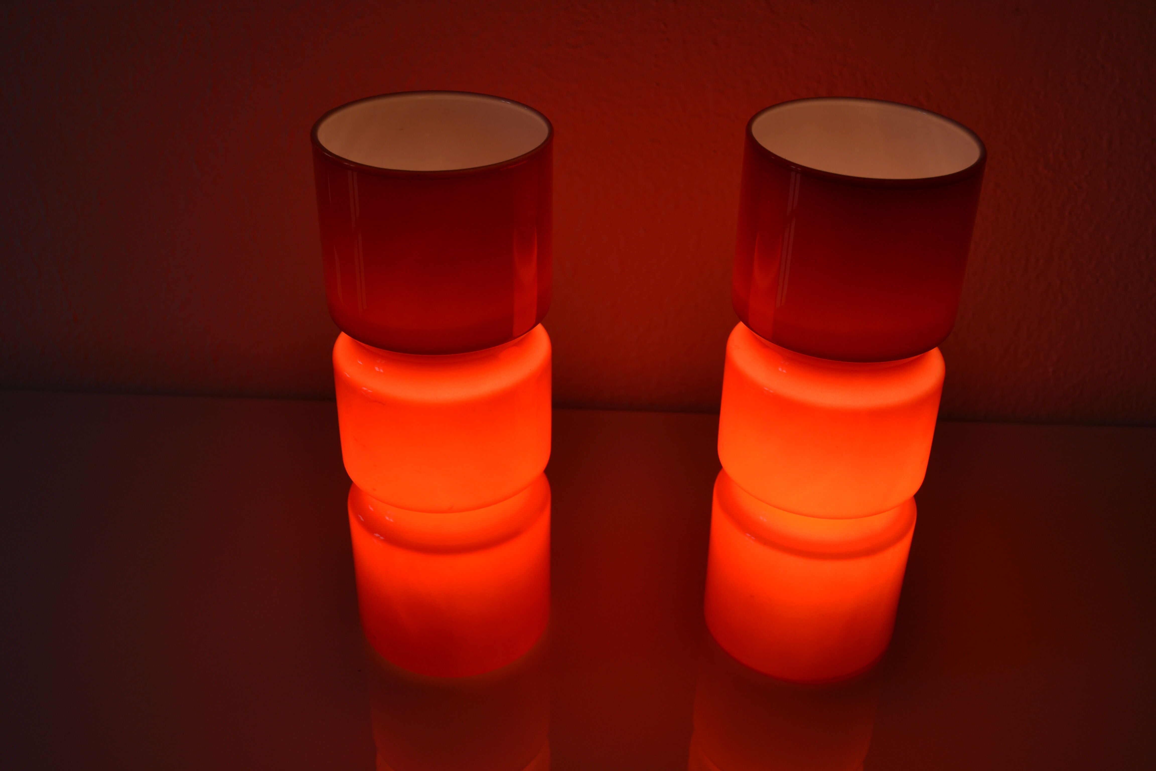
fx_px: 1252
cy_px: 386
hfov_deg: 49.6
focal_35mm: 39
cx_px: 578
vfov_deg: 34.2
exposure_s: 1/125
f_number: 5.6
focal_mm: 26
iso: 200
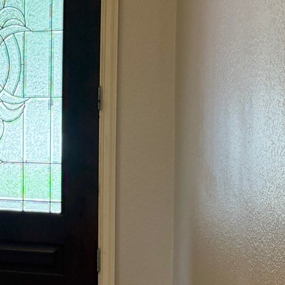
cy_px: 99
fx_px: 801
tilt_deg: -2.1
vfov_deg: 20.1
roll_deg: +1.7
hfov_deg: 17.8
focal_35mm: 86
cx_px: -159
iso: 250
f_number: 1.78
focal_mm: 6.76
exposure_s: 1/120
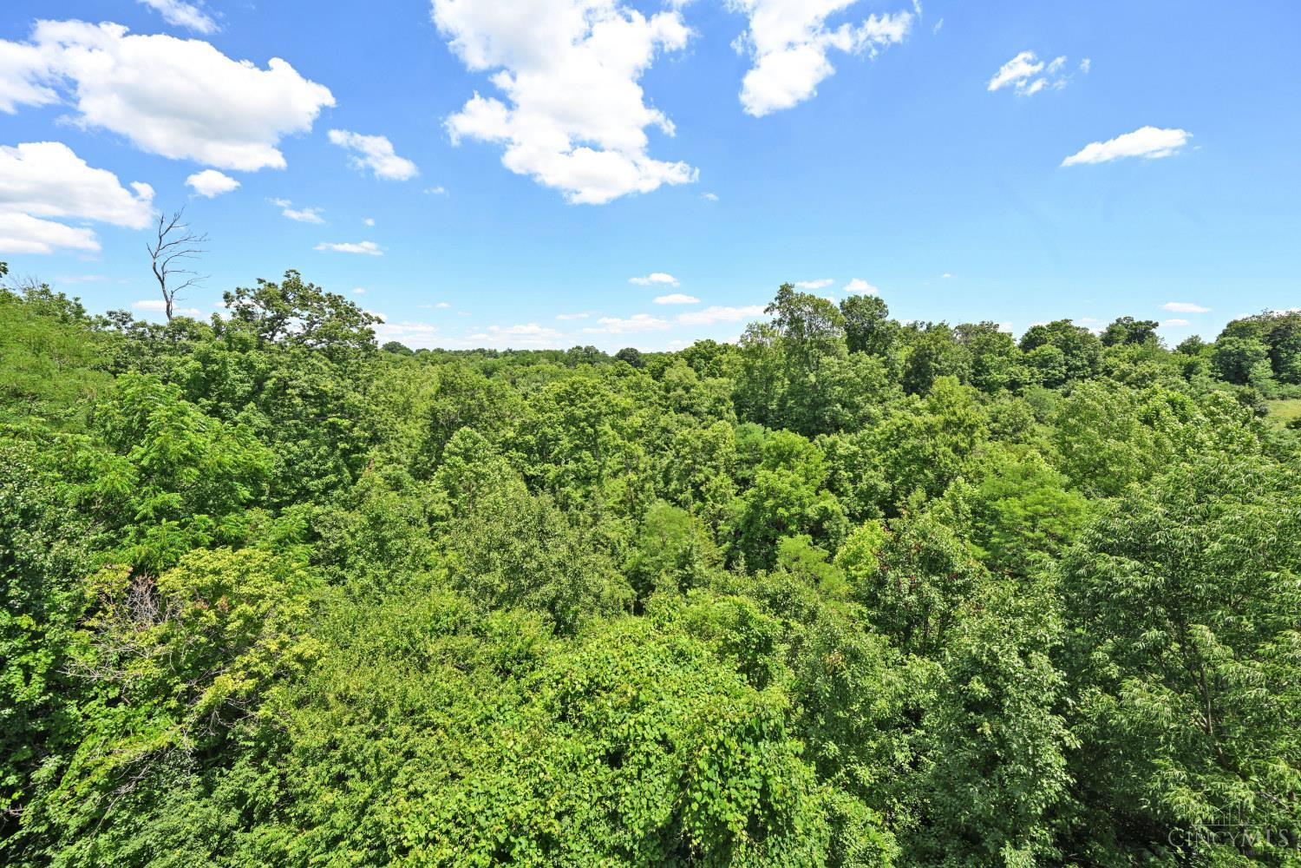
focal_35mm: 14
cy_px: 434
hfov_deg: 104.3
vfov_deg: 81.2
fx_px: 506
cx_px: 650
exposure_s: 1/200
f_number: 8
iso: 100
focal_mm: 14
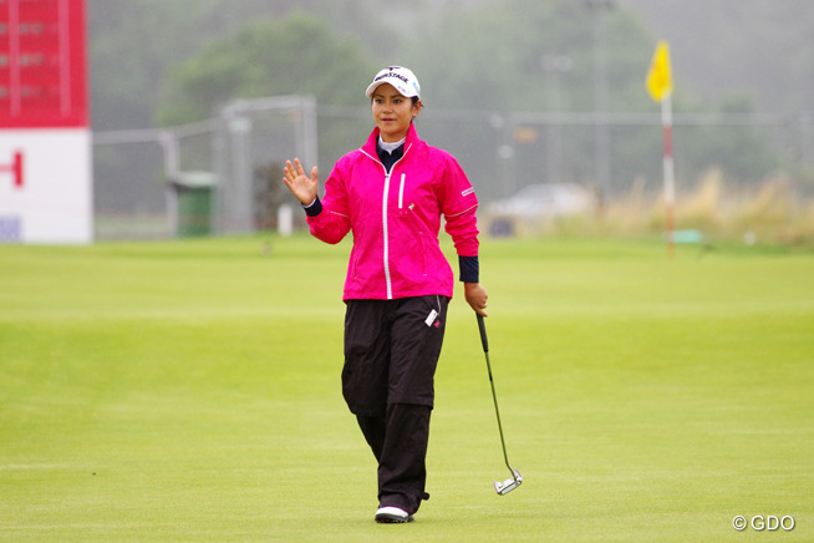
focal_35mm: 450
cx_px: 407
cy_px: 272
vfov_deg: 3.1
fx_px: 10174
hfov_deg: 4.6
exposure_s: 1/640
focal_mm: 300
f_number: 4
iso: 800
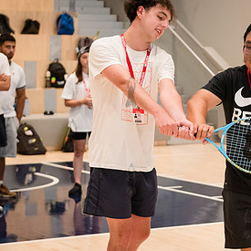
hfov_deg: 13.3
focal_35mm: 130
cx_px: 248
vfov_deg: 13.4
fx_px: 1066
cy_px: 135
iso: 5000
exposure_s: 1/400
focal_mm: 70
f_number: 4
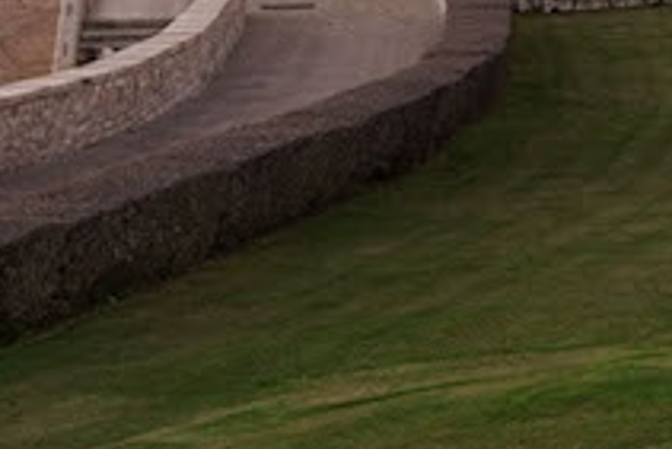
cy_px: -326
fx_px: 2746
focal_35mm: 147
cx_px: 1334
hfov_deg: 12.4
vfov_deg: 9.0
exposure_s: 10
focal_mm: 31
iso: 64
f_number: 11
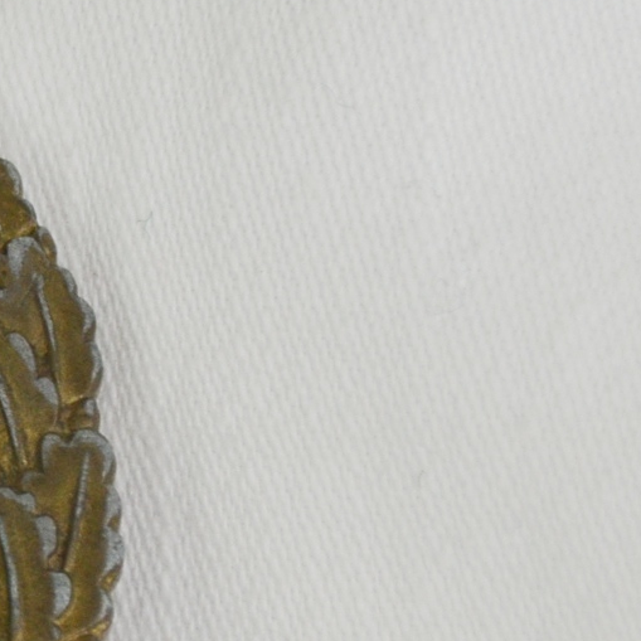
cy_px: 424
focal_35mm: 832
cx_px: -586
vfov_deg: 2.1
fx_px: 17432
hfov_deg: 2.1
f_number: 5.6
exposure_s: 1/250
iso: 560
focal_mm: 135
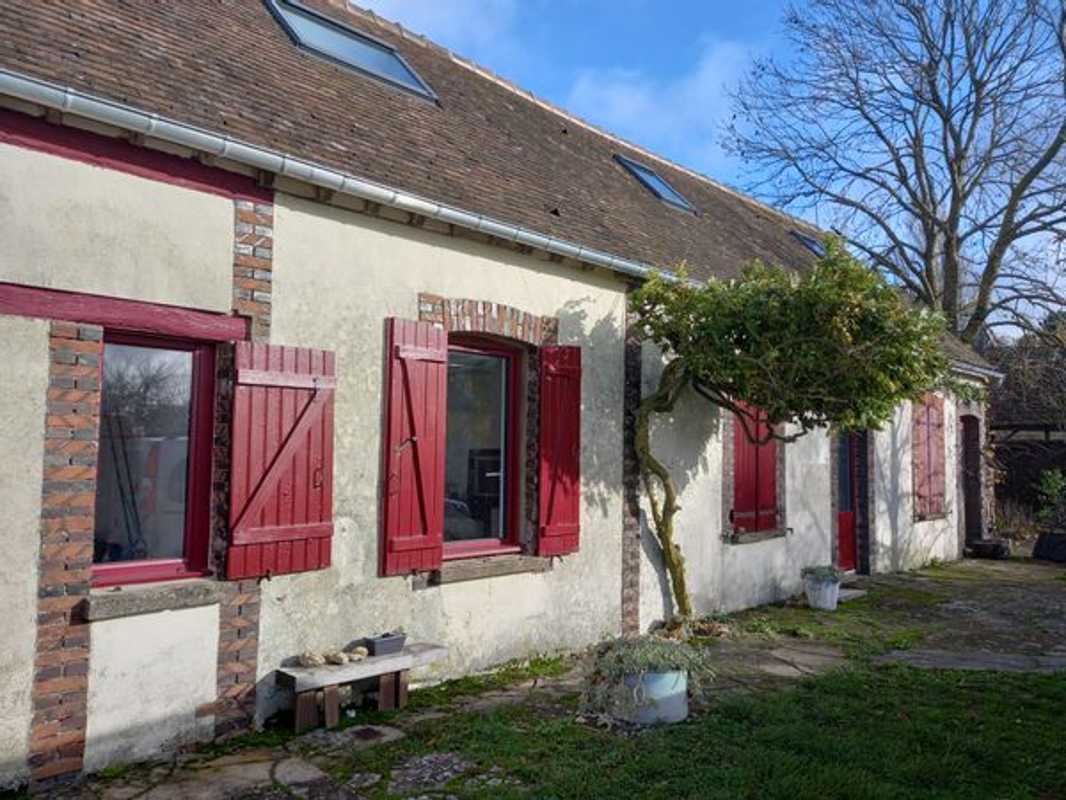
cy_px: 400
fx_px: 770
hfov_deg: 69.4
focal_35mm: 25
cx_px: 533
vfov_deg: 54.9
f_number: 2
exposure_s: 1/481
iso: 25
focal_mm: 4.6
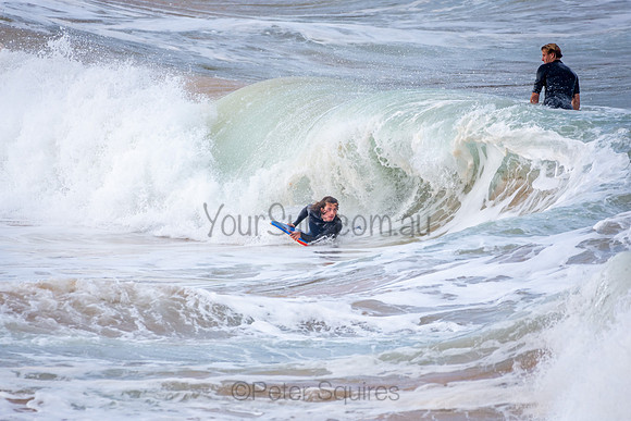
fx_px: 13148
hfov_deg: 2.7
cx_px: 316
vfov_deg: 1.8
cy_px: 210
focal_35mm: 750
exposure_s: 1/1250
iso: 250
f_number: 5.6
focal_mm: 500
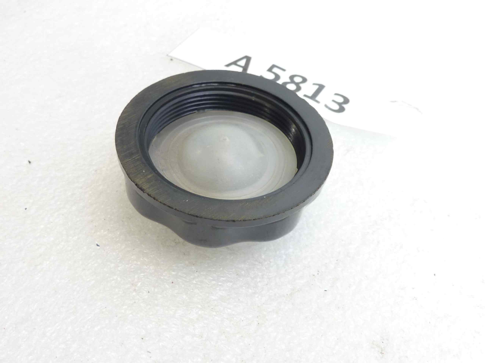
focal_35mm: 38
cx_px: 242
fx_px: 532
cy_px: 182
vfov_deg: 37.7
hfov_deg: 49.0
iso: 80
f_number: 3.3
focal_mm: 4.4
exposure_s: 1/10
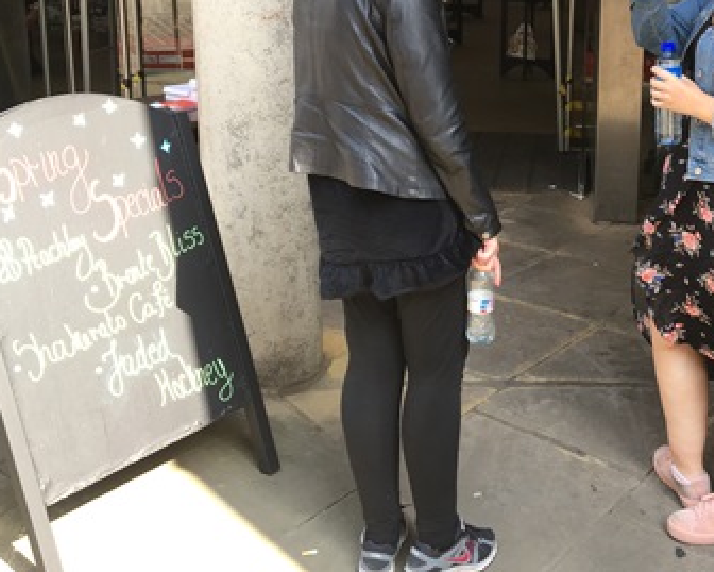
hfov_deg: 35.7
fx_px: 1078
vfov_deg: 29.2
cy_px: 138
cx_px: 551
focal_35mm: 51
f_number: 2.2
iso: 25
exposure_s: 1/100
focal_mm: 4.15
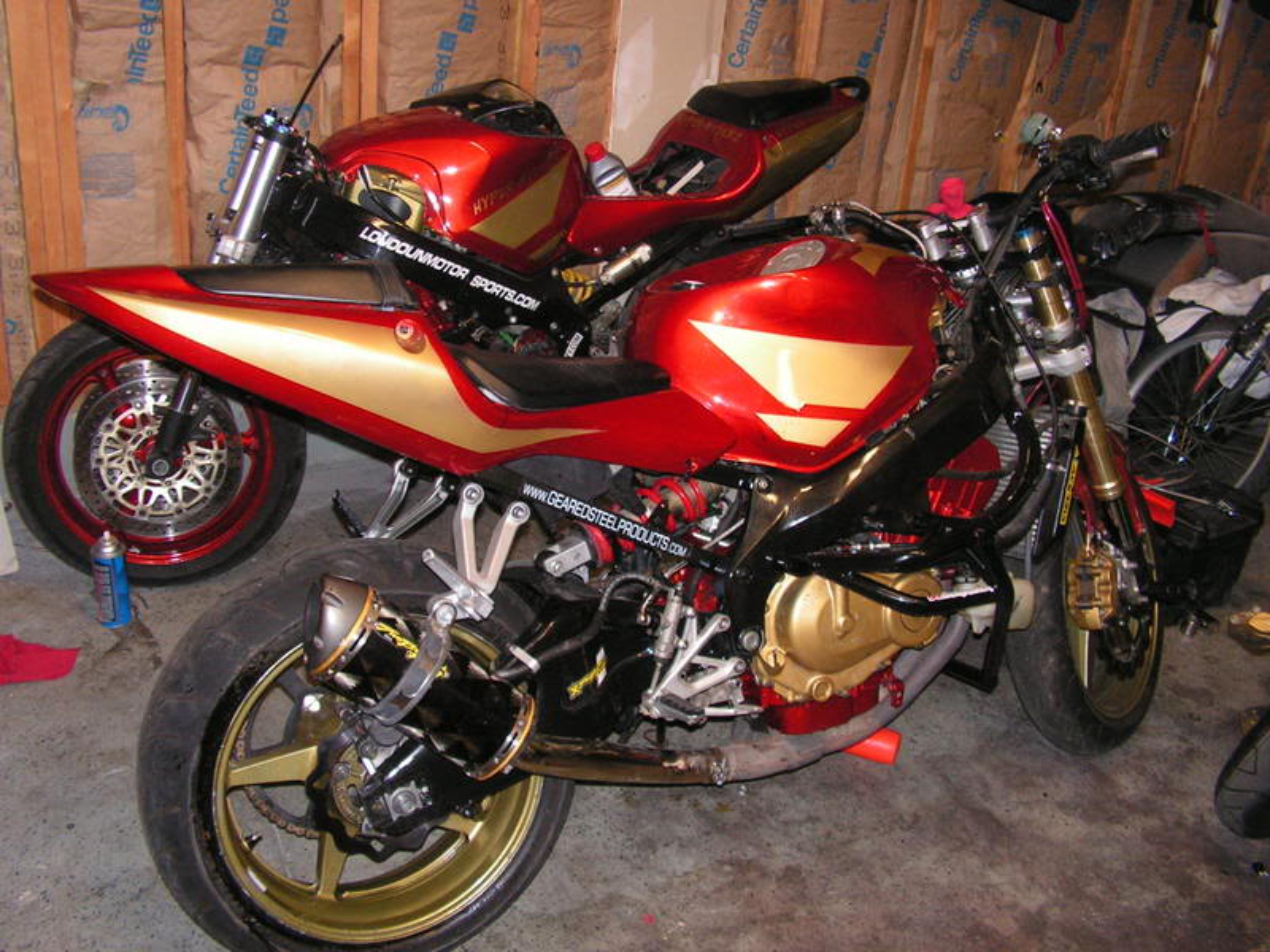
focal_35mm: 36
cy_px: 476
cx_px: 635
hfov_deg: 51.4
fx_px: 1321
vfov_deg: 39.7
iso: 200
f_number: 3.2
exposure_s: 1/40
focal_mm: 6
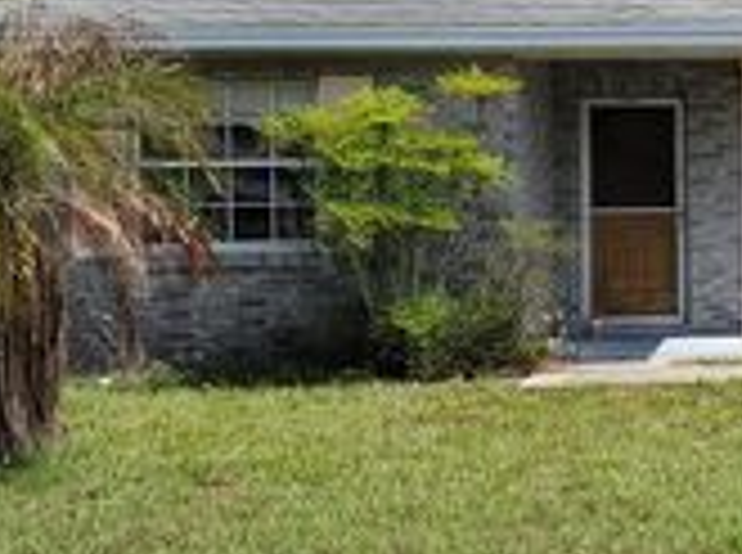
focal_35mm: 79
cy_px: 191
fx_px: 1690
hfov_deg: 22.8
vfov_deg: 18.5
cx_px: 881
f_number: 1.8
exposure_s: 1/2882
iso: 40
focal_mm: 5.4
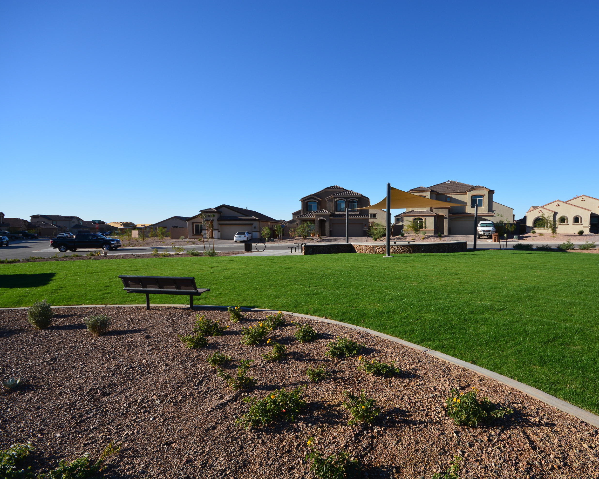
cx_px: 355
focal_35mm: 17
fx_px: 301
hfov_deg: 88.7
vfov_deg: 77.0
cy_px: 241
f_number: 10
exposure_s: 1/320
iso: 200
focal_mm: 10
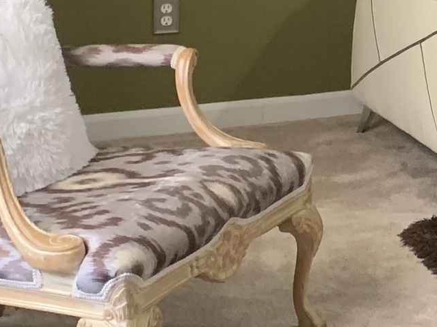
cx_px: 759
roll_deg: -2.9
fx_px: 1578
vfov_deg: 11.5
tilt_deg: -5.7
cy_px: -132
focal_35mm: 125
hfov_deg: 14.2
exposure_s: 1/60
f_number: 1.8
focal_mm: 4.25
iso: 320
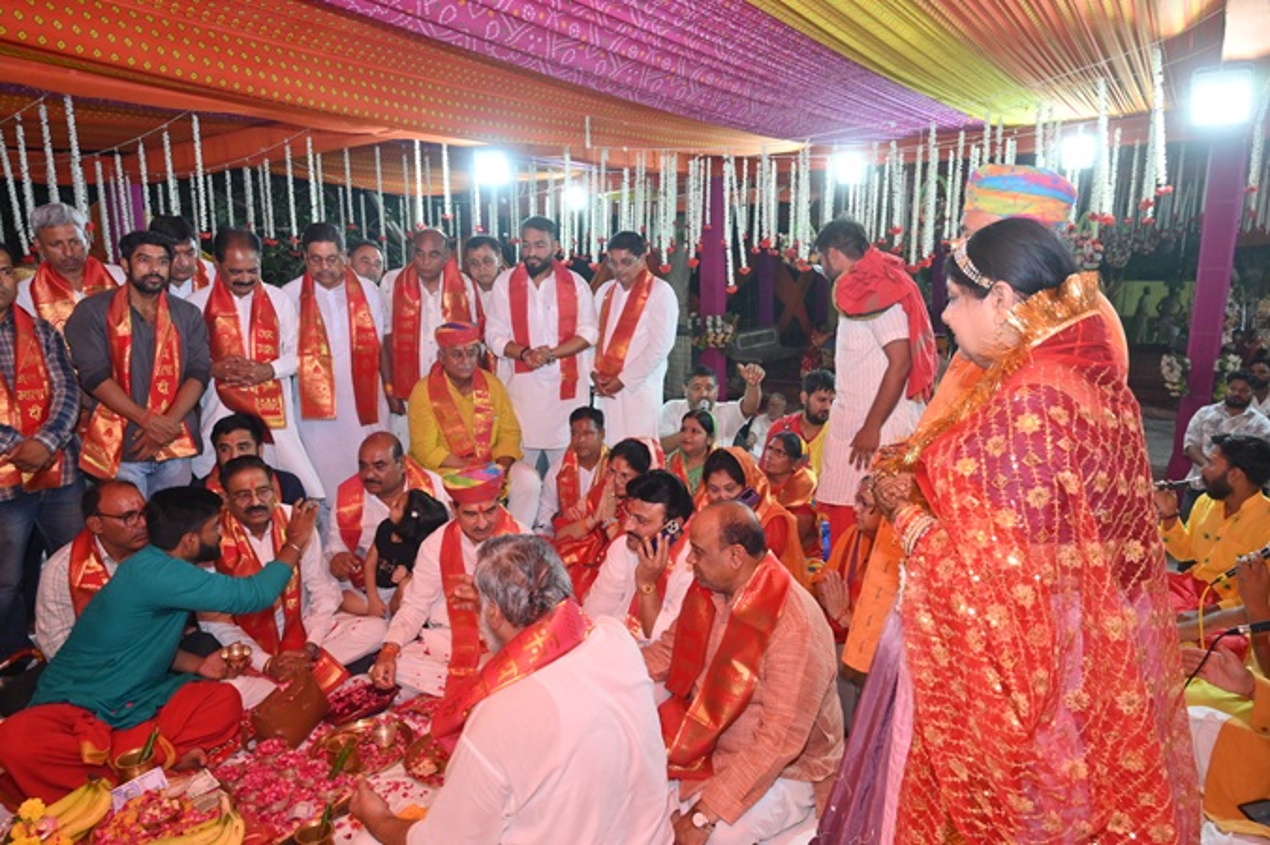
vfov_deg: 53.1
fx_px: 846
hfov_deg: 73.8
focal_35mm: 24
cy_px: 422
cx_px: 635
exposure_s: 1/125
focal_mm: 24
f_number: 5.6
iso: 1250
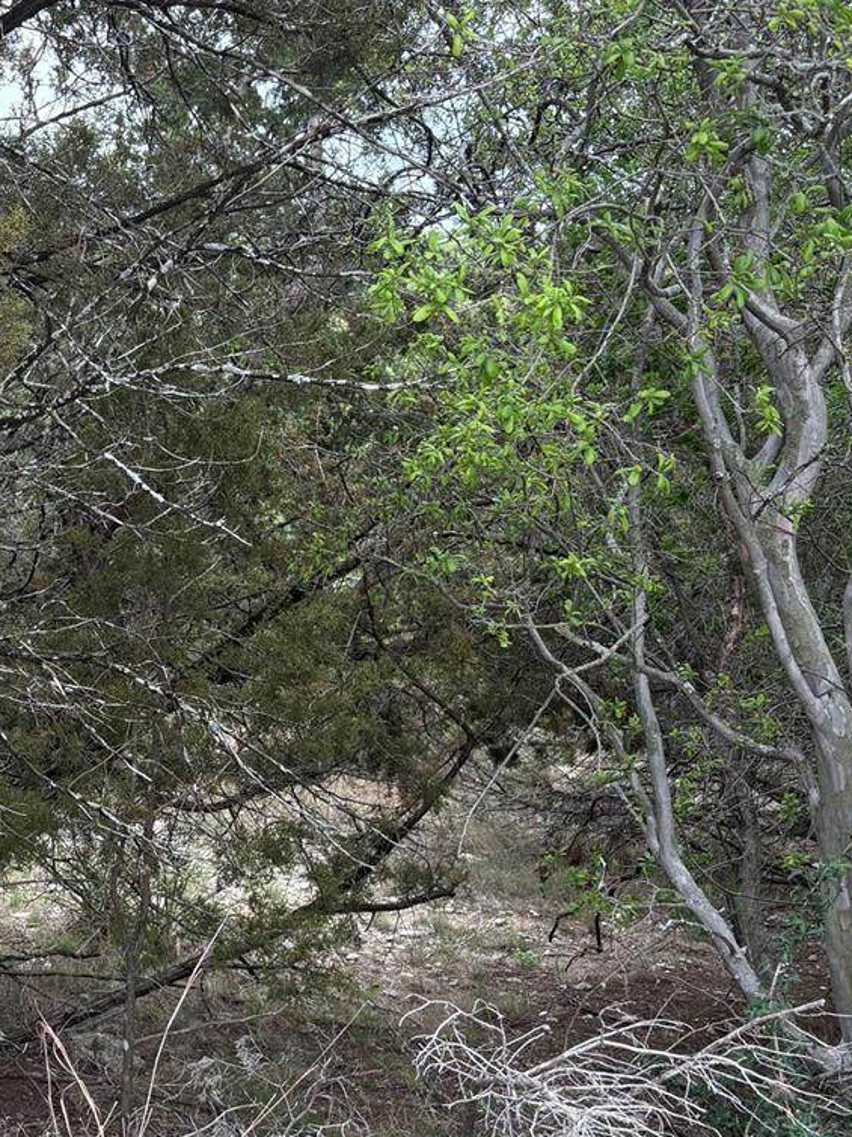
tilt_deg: -15.8
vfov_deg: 35.8
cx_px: 170
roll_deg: +0.0
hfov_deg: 27.0
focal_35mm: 53
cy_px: 765
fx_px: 1740
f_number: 1.6
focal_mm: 5.96
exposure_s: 1/386
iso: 64
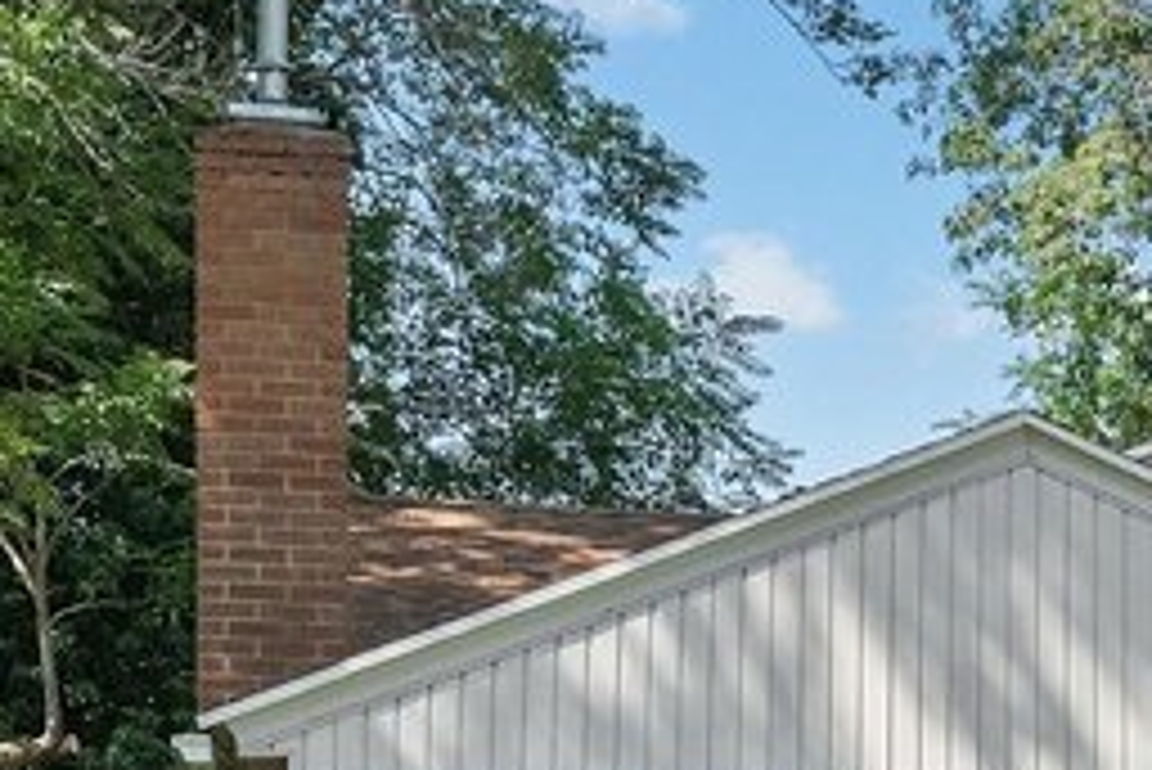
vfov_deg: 11.2
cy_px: 970
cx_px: 1728
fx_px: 3842
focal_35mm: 120
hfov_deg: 15.7
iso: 1600
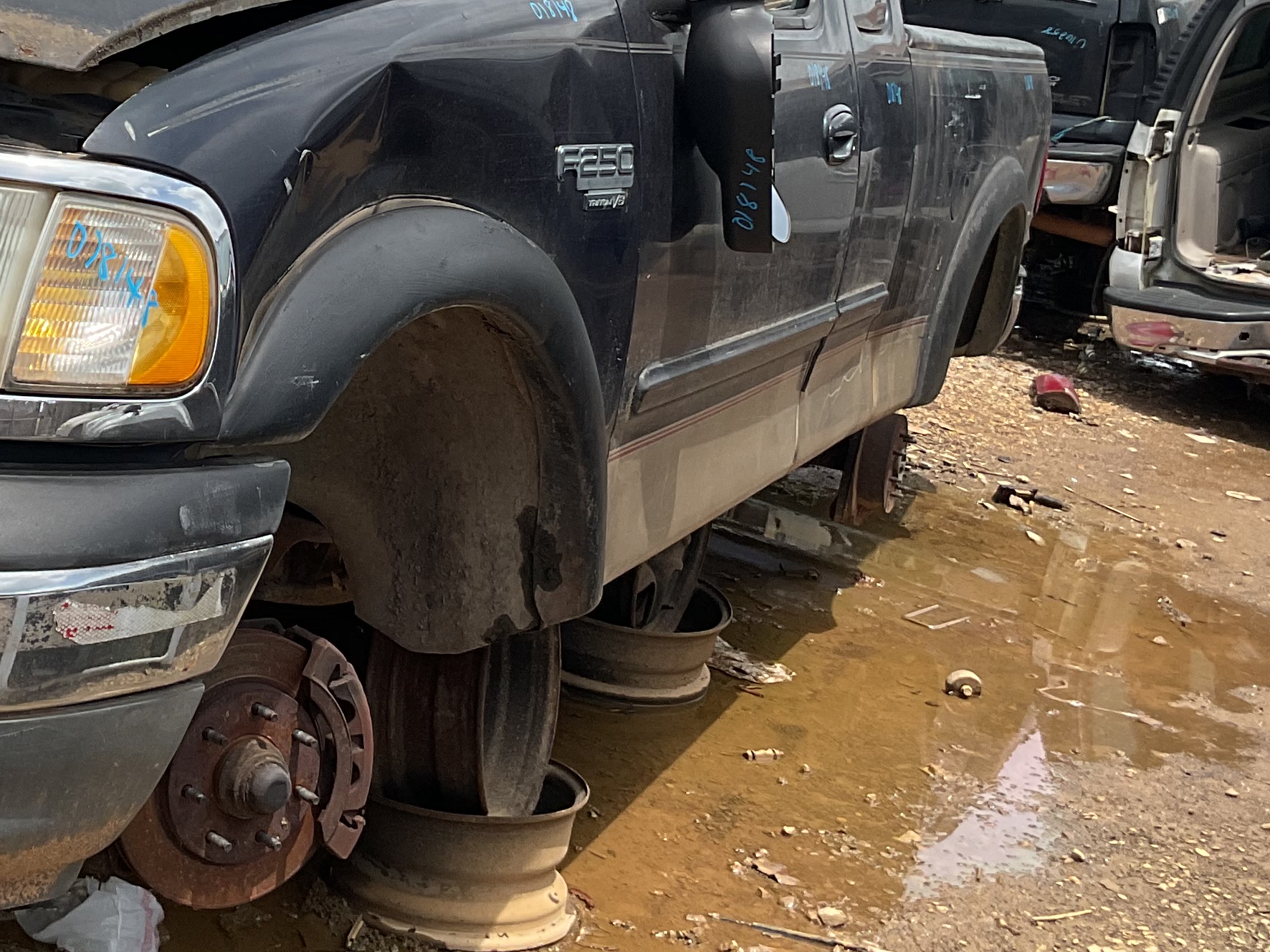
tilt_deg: -9.3
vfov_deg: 22.0
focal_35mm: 66
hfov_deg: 28.9
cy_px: 190
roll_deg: -7.7
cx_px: 304
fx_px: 2421
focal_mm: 3
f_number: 1.8
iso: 16
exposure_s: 1/1984
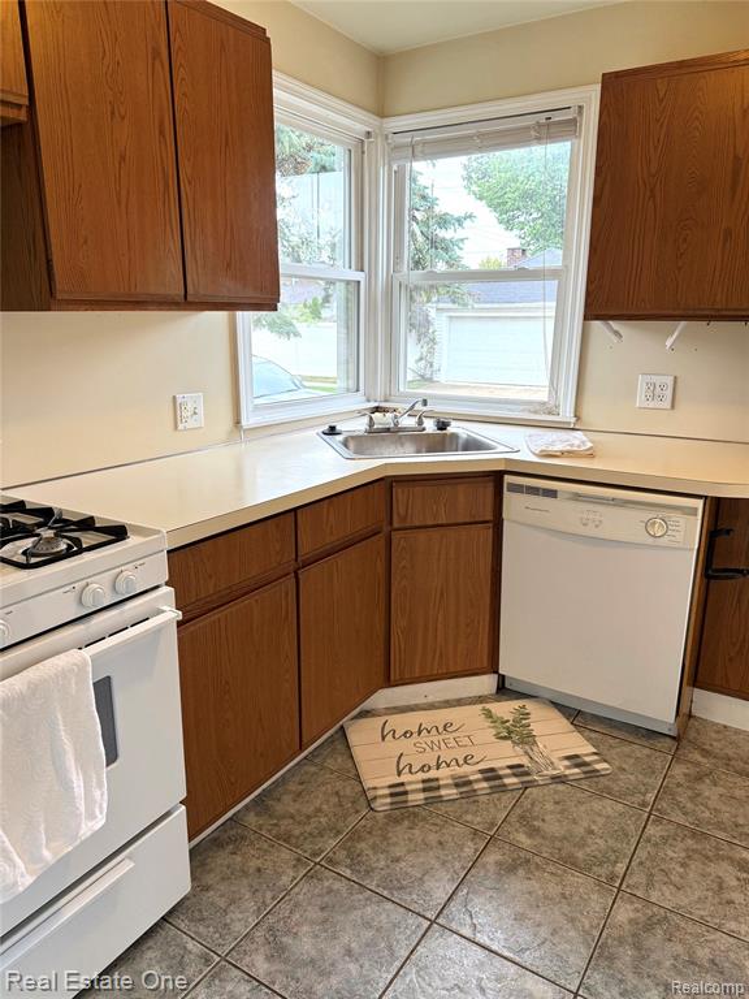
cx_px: 374
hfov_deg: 56.8
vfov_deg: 71.6
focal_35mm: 24
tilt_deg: -15.3
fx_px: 692
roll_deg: +1.2
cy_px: 500
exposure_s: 1/140
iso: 125
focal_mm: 6.76
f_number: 1.78
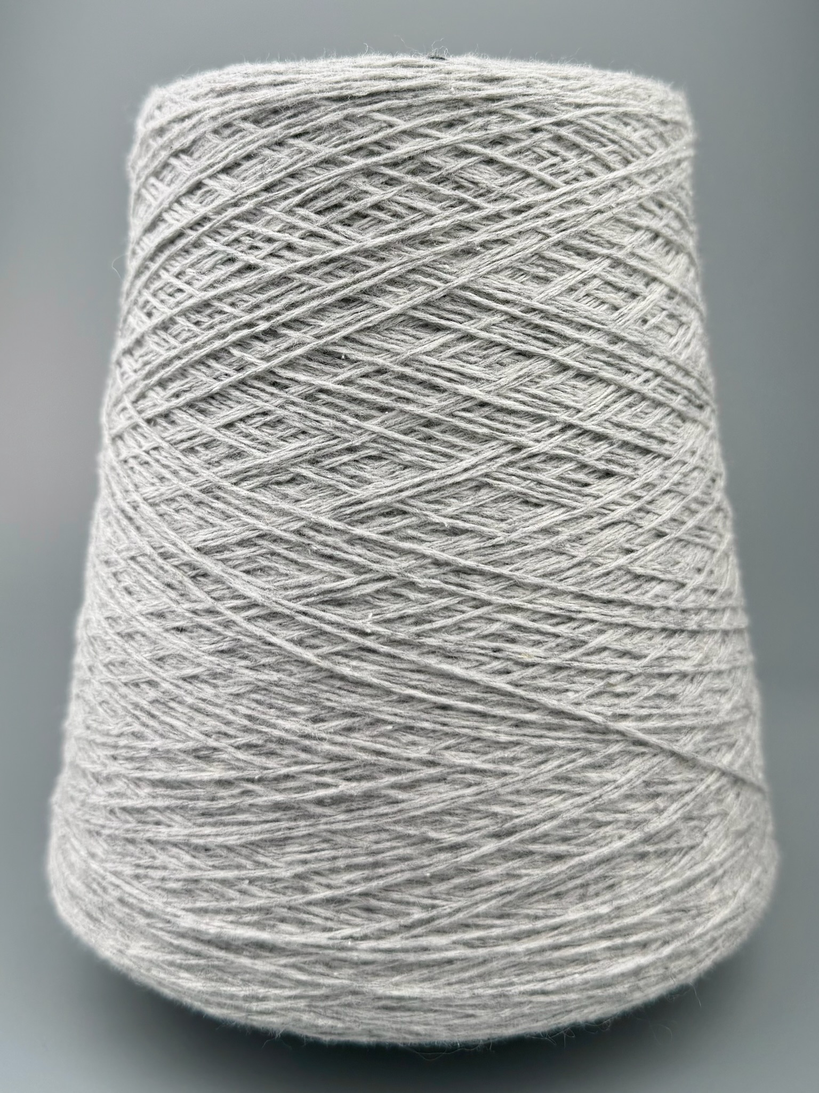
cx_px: 410
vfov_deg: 71.6
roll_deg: -0.4
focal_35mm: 24
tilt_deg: -3.7
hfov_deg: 56.8
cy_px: 546
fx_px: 757
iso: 80
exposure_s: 1/1410
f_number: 1.78
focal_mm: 6.76
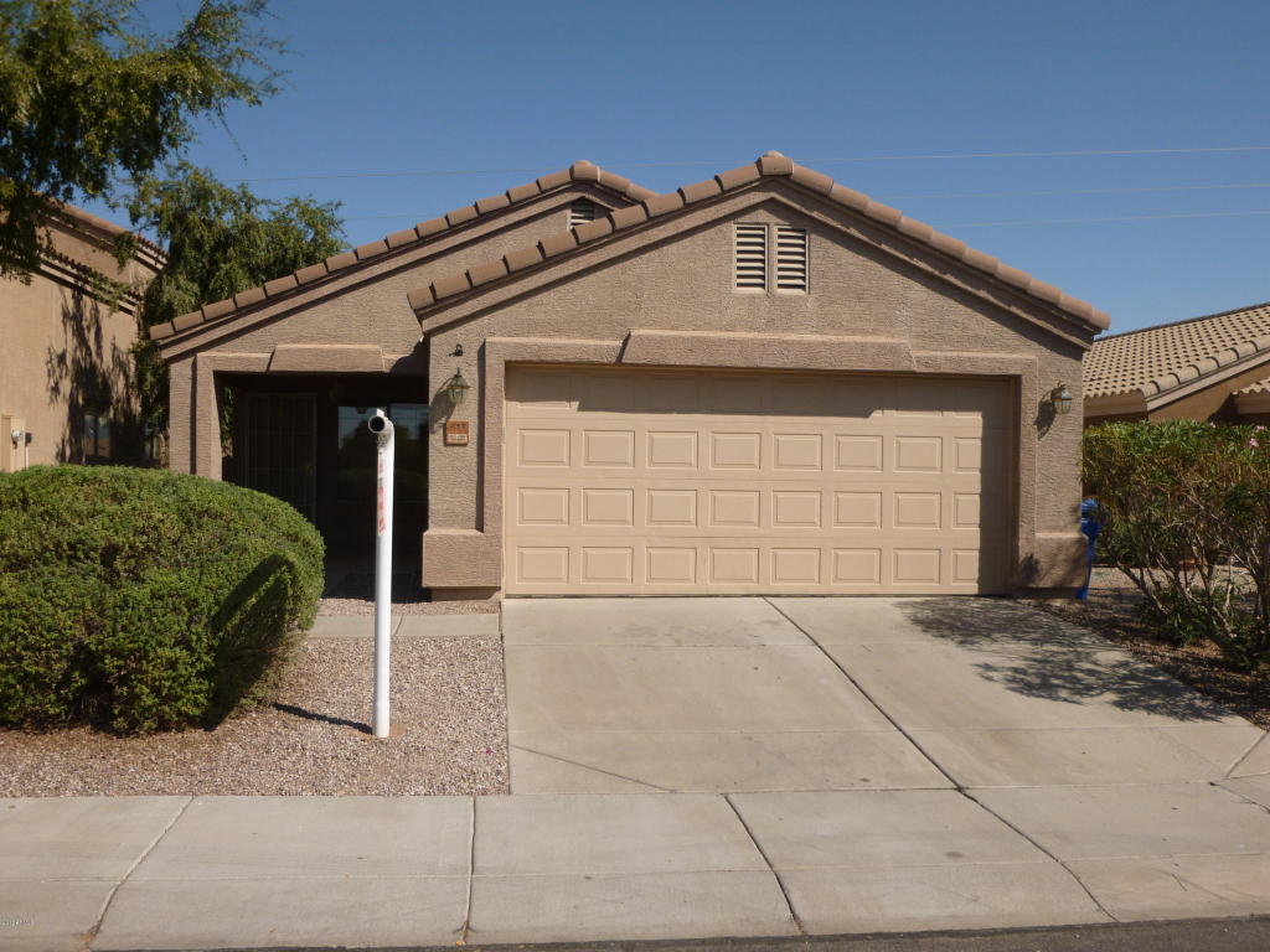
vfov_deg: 41.8
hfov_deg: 54.0
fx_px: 1247
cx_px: 635
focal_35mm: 34
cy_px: 476
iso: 100
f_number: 11
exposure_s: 1/200
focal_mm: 6.1
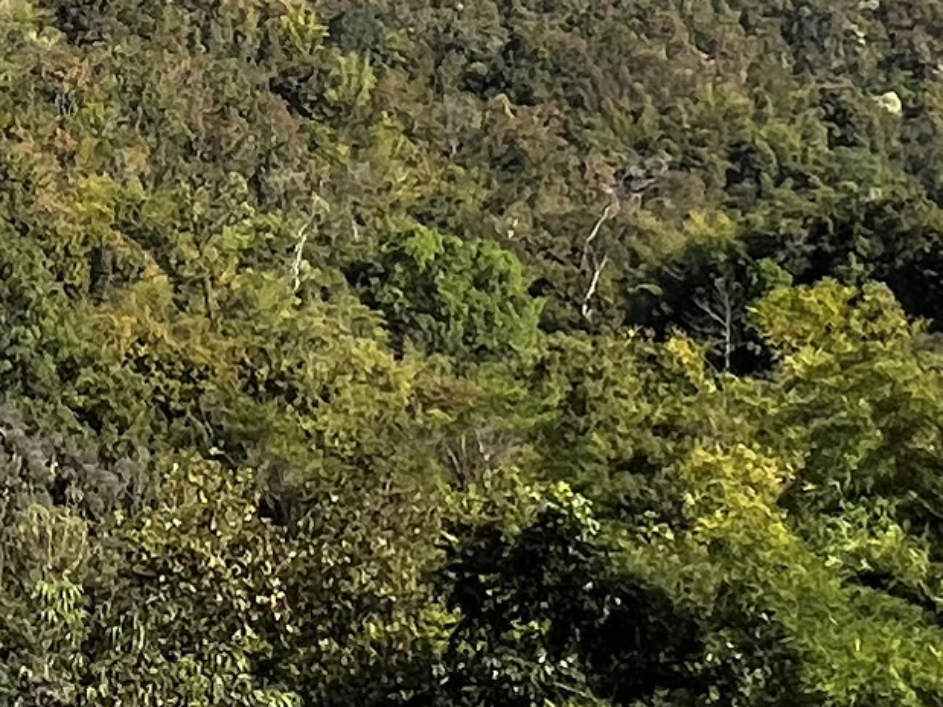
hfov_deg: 22.7
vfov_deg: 15.5
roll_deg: +0.8
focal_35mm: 84
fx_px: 2288
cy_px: -486
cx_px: 97
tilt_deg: -0.7
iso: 32
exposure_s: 1/1672
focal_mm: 1.57
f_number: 1.8
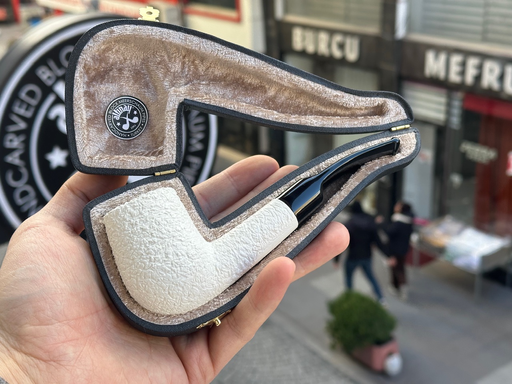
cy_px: 192
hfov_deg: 39.7
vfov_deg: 30.3
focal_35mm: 48
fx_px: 710
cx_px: 256
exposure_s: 1/319
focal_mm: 6.86
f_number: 1.78
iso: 64
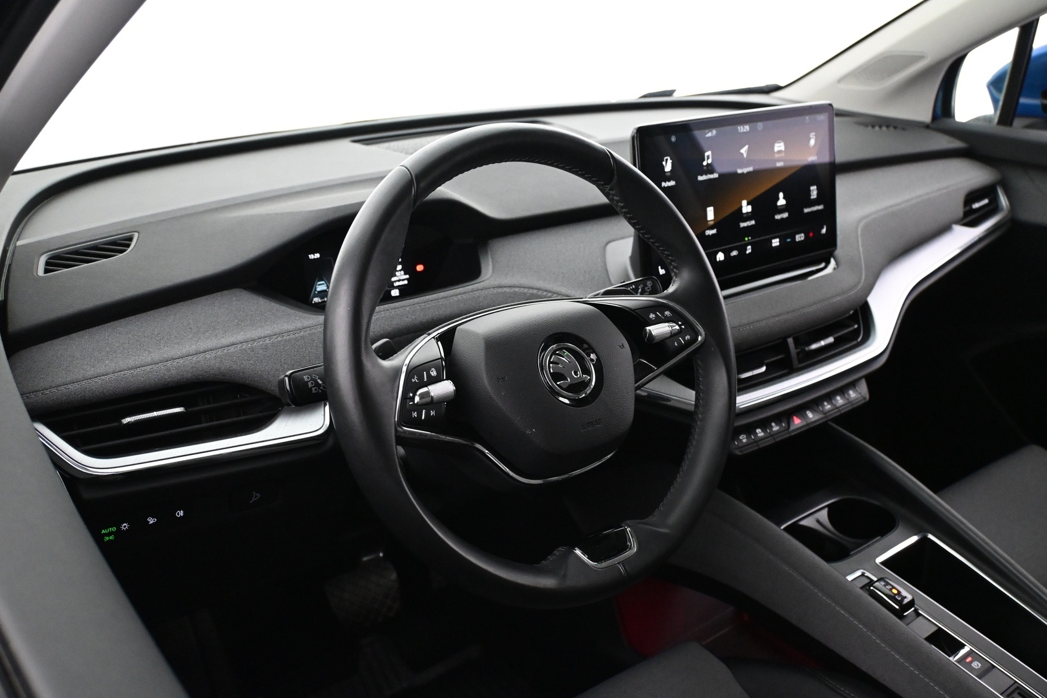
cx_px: 524
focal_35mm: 33
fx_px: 960
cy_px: 349
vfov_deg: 40.0
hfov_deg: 57.2
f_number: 4
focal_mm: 22
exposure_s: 1/40
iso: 4000
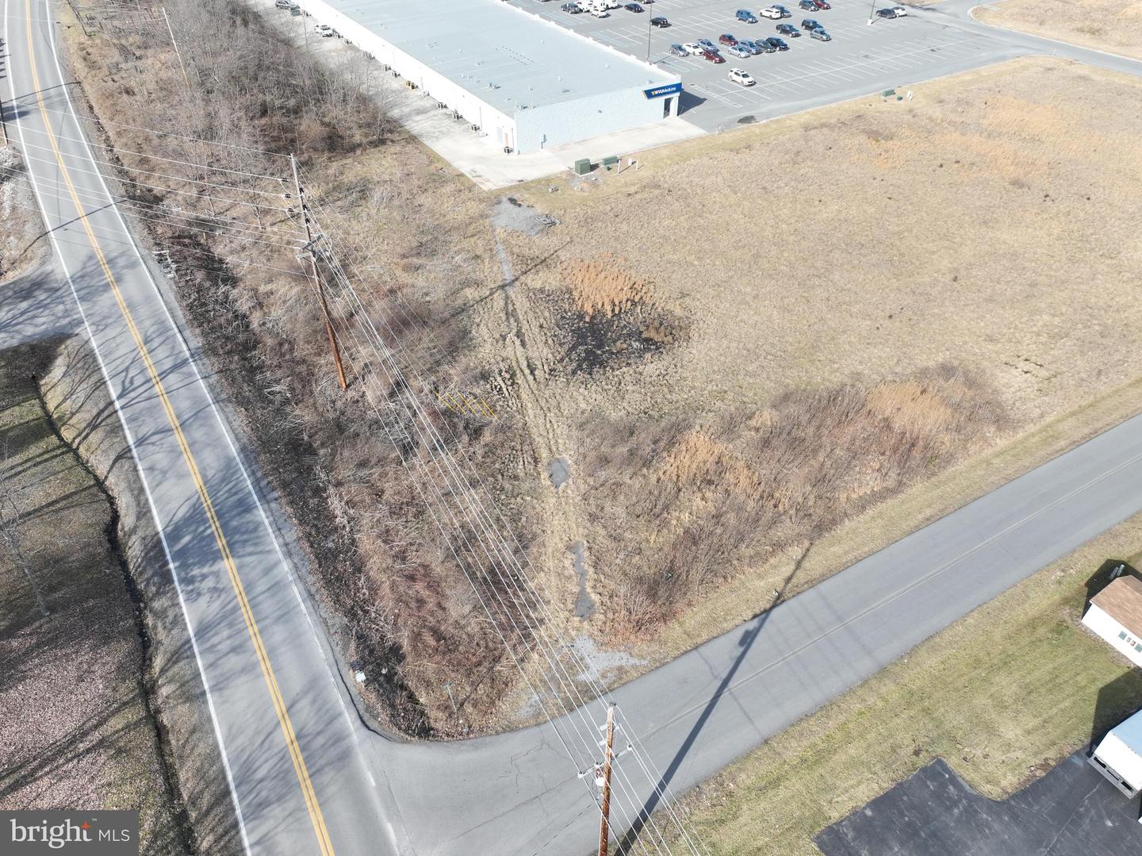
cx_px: 571
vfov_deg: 56.8
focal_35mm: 24
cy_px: 428
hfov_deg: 71.6
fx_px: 792
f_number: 2.8
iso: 170
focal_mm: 12.29
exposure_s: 1/800
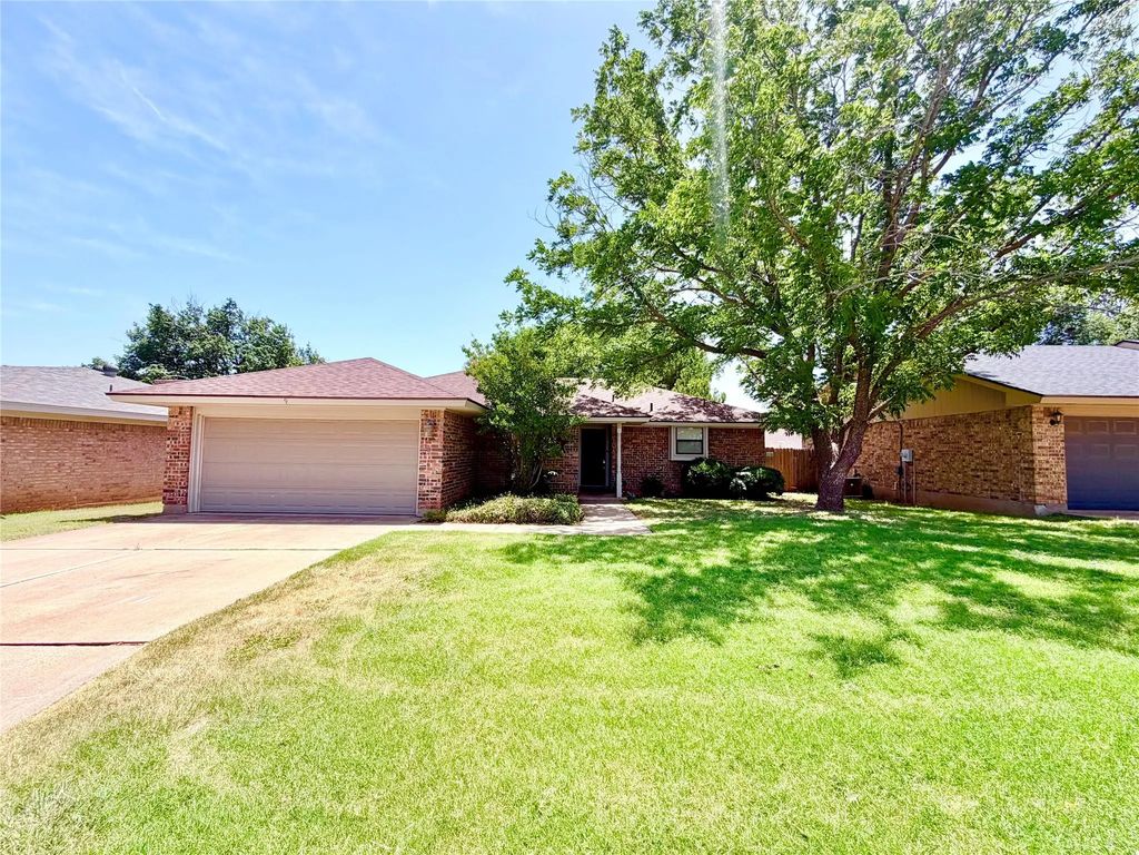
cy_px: 428
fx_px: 461
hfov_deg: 102.1
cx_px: 570
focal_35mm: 14
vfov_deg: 85.7
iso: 32
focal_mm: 2.22
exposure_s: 1/770
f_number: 2.2
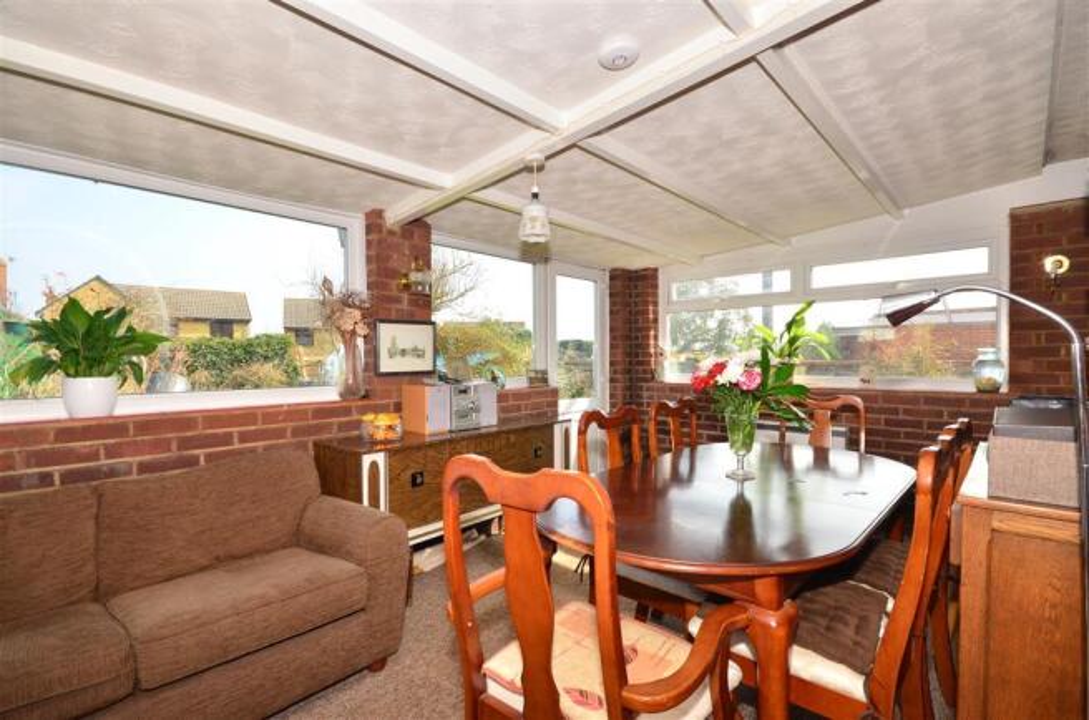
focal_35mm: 17
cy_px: 360
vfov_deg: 69.4
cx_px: 544
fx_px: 521
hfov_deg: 92.6
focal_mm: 11.5
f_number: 8
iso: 640
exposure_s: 1/200
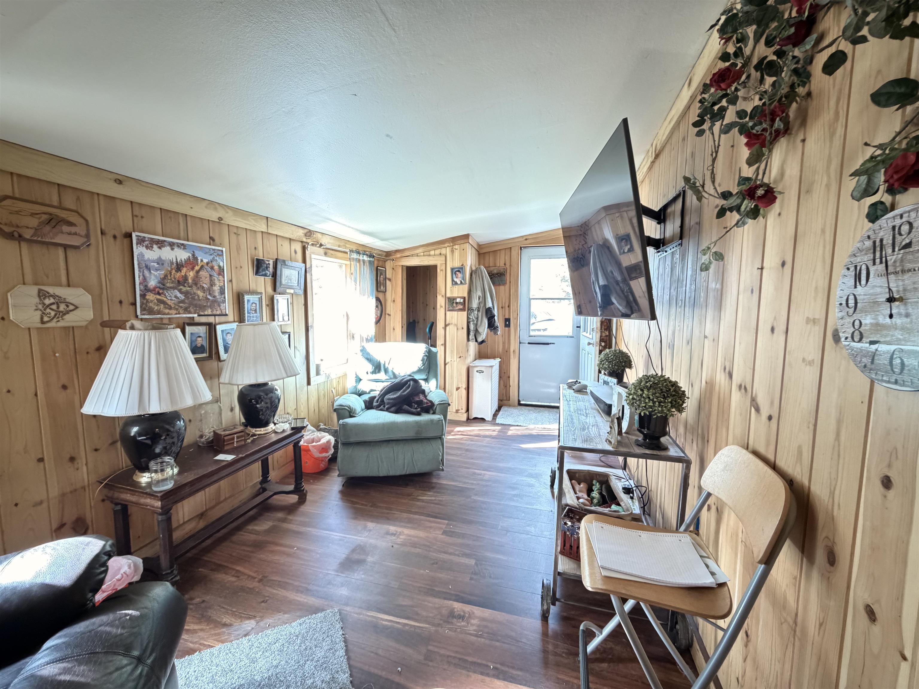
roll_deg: +0.9
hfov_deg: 102.1
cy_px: 344
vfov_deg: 85.7
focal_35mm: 14
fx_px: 372
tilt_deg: -5.2
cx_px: 460
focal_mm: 2.22
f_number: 2.2
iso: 1250
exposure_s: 1/30
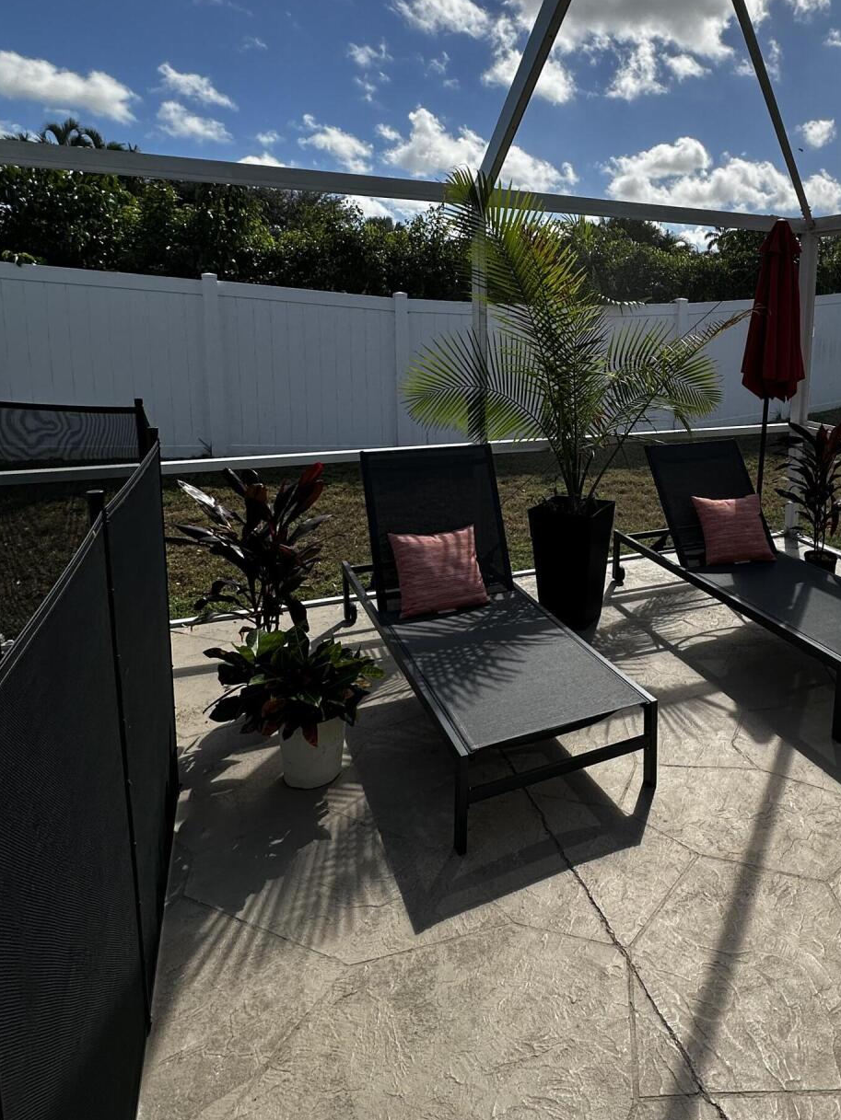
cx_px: 628
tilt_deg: -7.9
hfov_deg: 56.1
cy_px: 426
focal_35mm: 23
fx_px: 745
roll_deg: -1.4
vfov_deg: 72.8
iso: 50
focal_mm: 2.22
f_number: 2.2
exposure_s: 1/1350
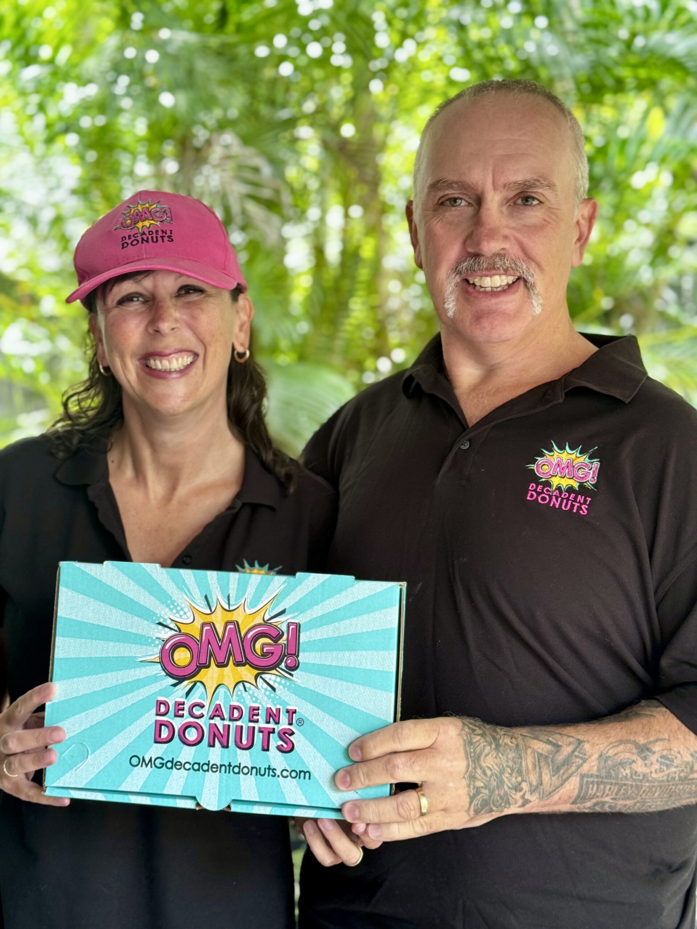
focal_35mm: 48
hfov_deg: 30.3
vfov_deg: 39.7
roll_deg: +0.1
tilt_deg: -4.9
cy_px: 464
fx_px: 1289
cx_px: 348
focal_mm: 6.76
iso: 100
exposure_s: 1/70
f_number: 1.78
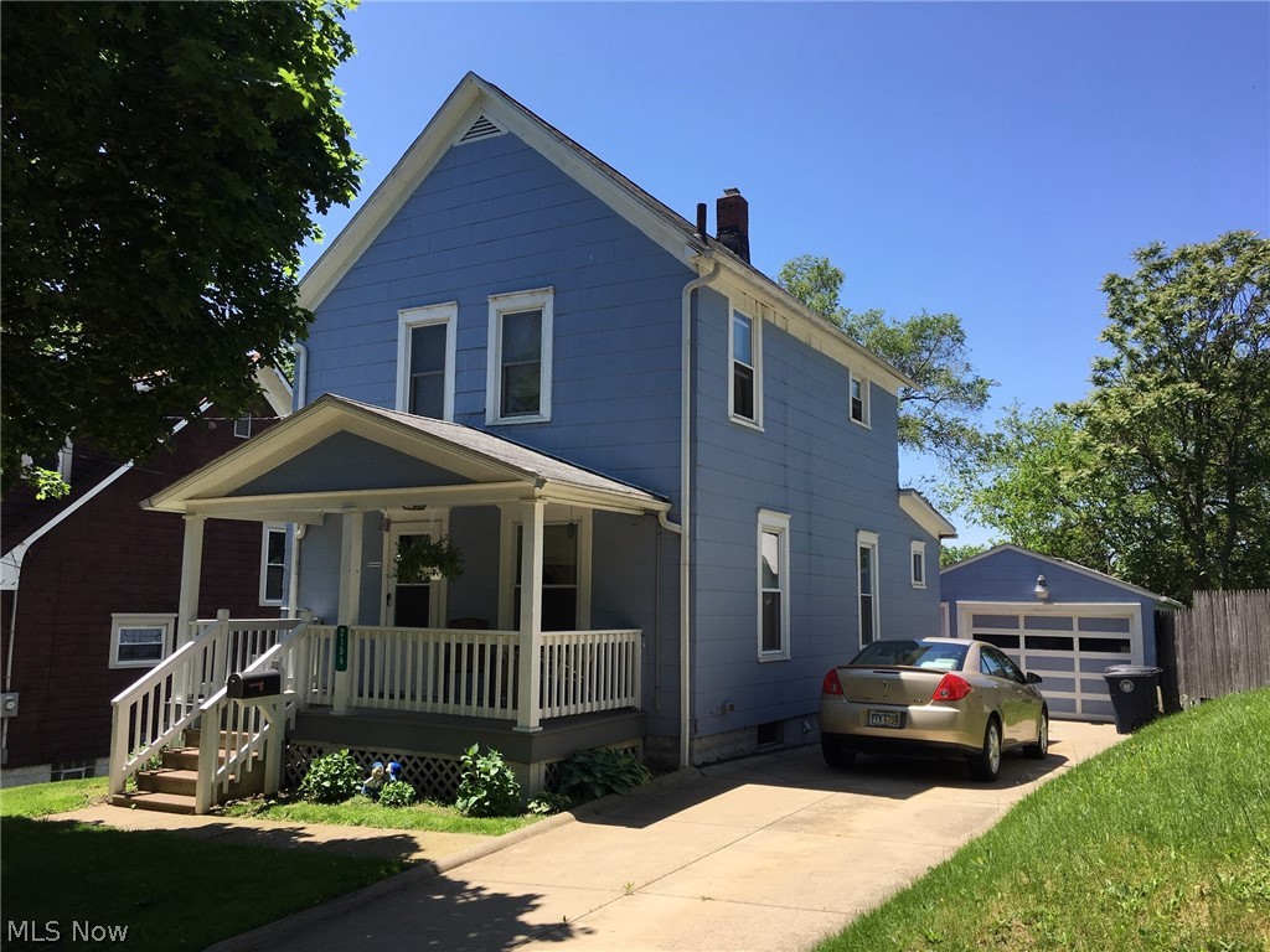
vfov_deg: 48.2
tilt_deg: +7.6
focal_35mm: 29
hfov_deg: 61.7
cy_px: 476
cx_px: 635
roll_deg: -1.8
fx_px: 1064
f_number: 2.2
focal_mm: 4.15
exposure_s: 1/1148
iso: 25
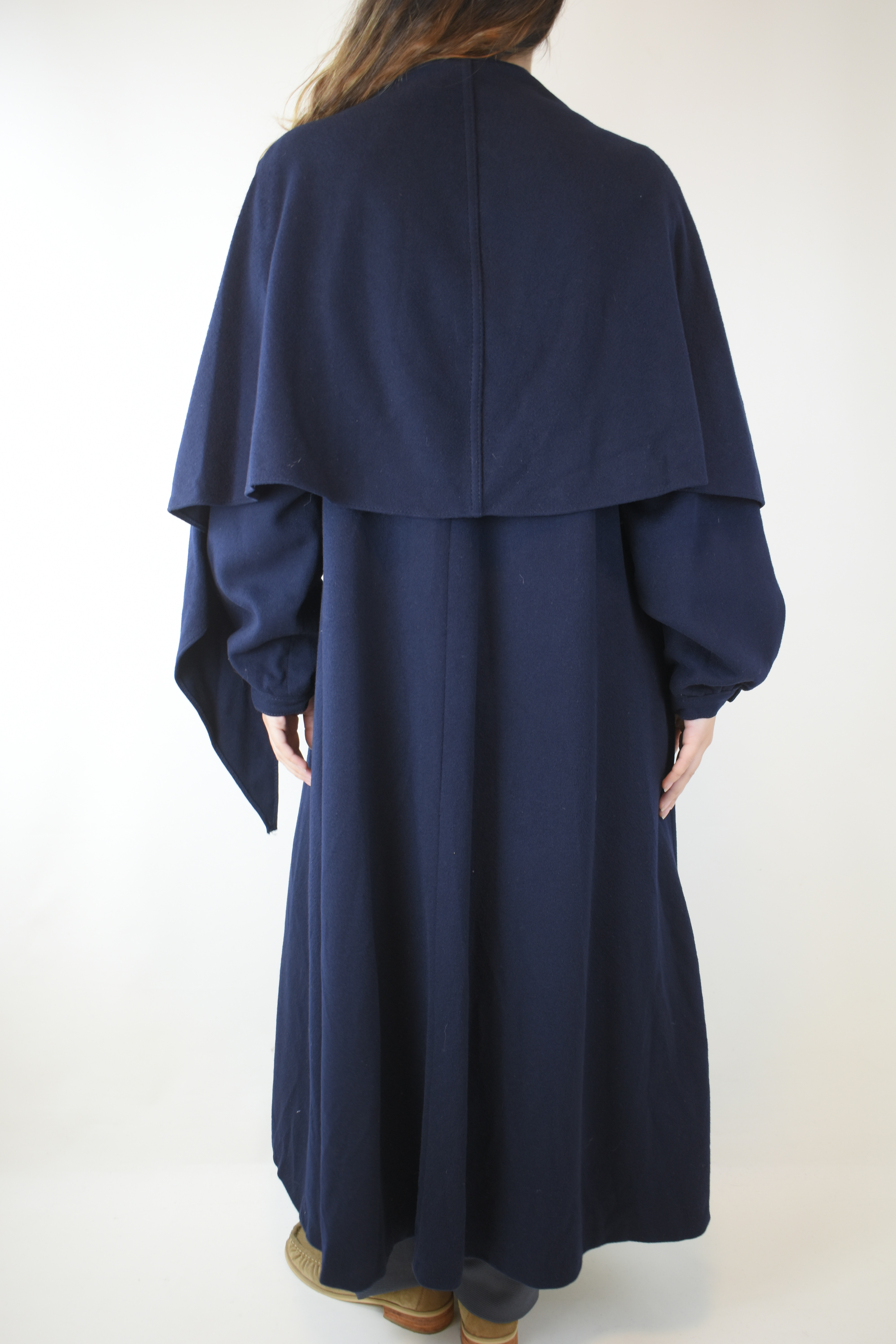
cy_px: 672
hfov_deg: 36.9
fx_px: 1344
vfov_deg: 53.1
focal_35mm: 36
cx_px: 448
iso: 450
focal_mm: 24
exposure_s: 1/60
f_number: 4
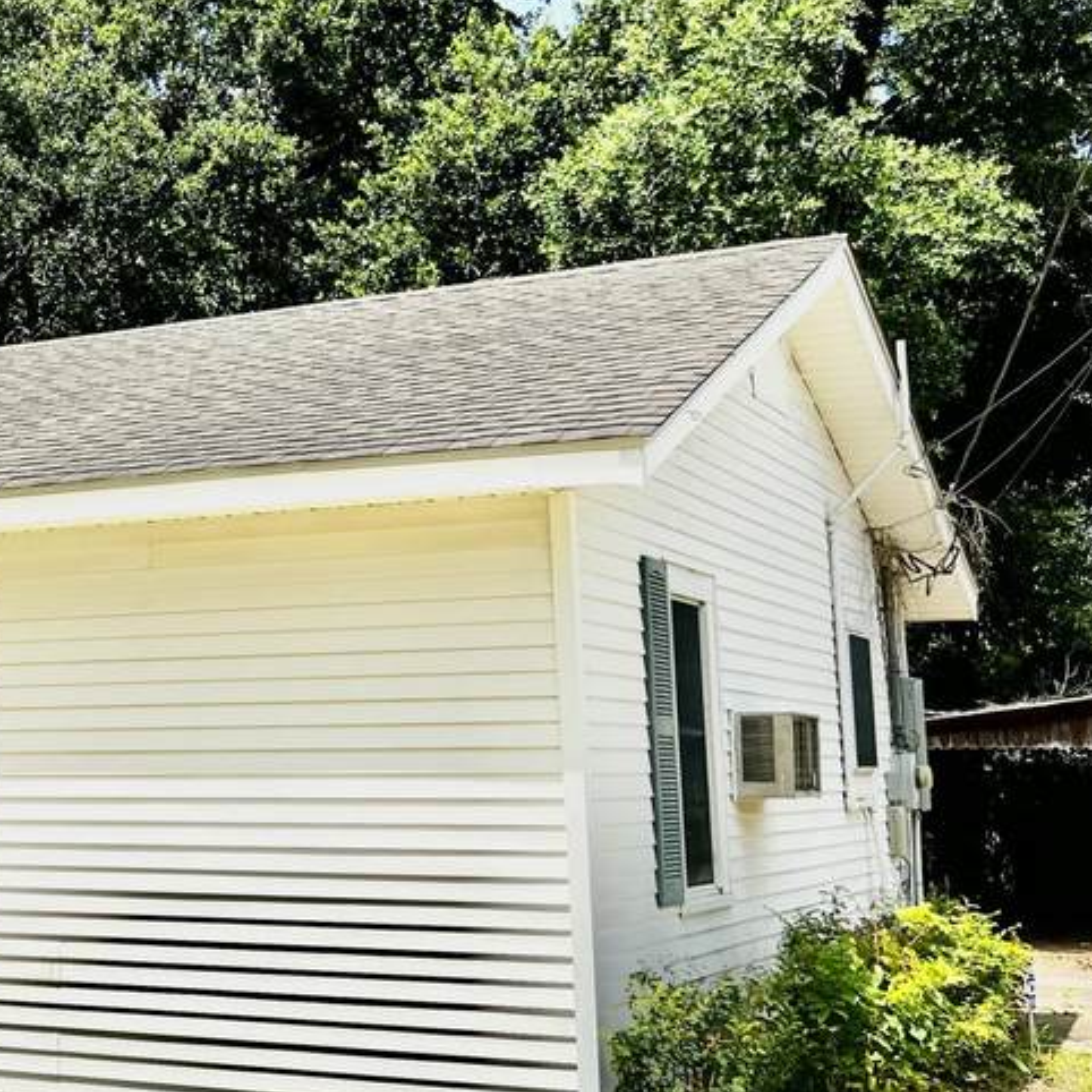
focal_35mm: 61
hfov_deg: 26.2
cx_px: -70
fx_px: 2177
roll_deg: +1.7
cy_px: 460
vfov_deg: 28.1
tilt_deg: +8.9
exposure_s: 1/3704
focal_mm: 5.7
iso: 50
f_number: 1.5
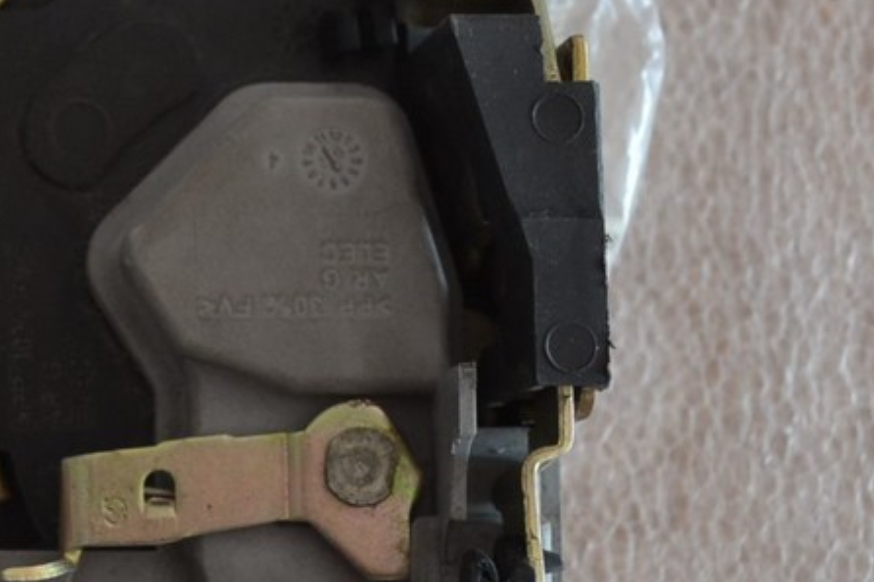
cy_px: 178
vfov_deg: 12.5
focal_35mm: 109
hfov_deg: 18.4
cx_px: 63
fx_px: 2645
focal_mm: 24
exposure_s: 1/60
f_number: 4
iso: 450
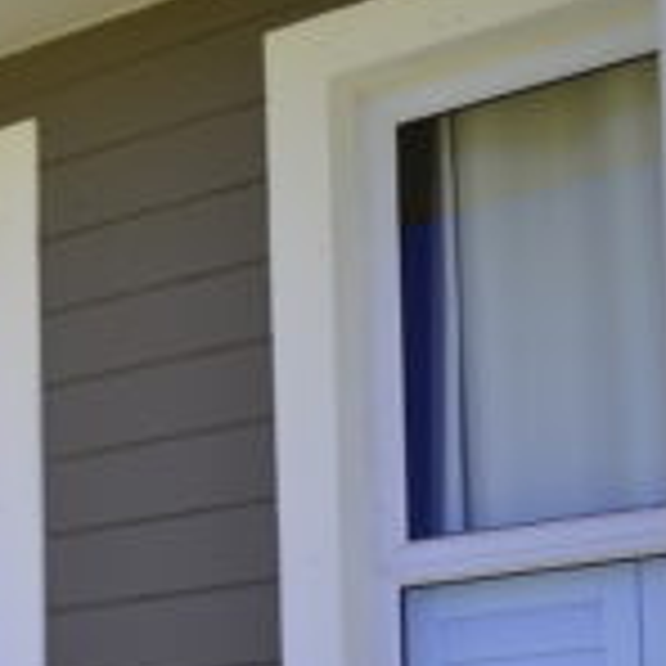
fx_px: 2024
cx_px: -346
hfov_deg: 16.9
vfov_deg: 17.8
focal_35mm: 93
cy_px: 801
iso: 100
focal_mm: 18
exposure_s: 1/500
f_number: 3.5
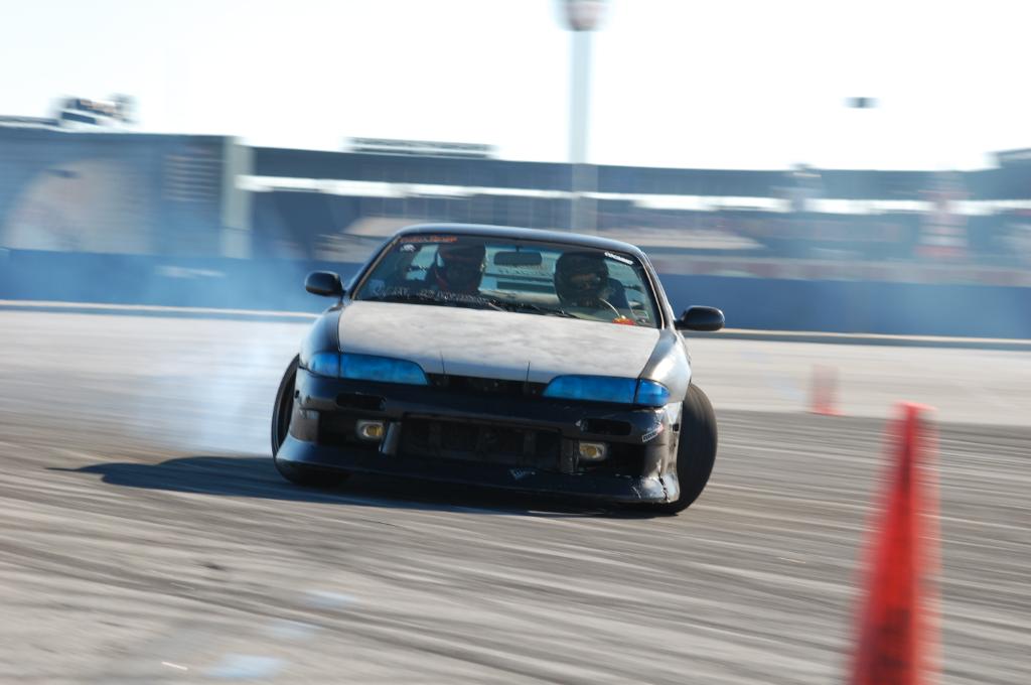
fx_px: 4290
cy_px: 342
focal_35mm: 150
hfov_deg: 13.7
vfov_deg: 9.1
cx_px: 516
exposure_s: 1/80
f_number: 9
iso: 200
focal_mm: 100
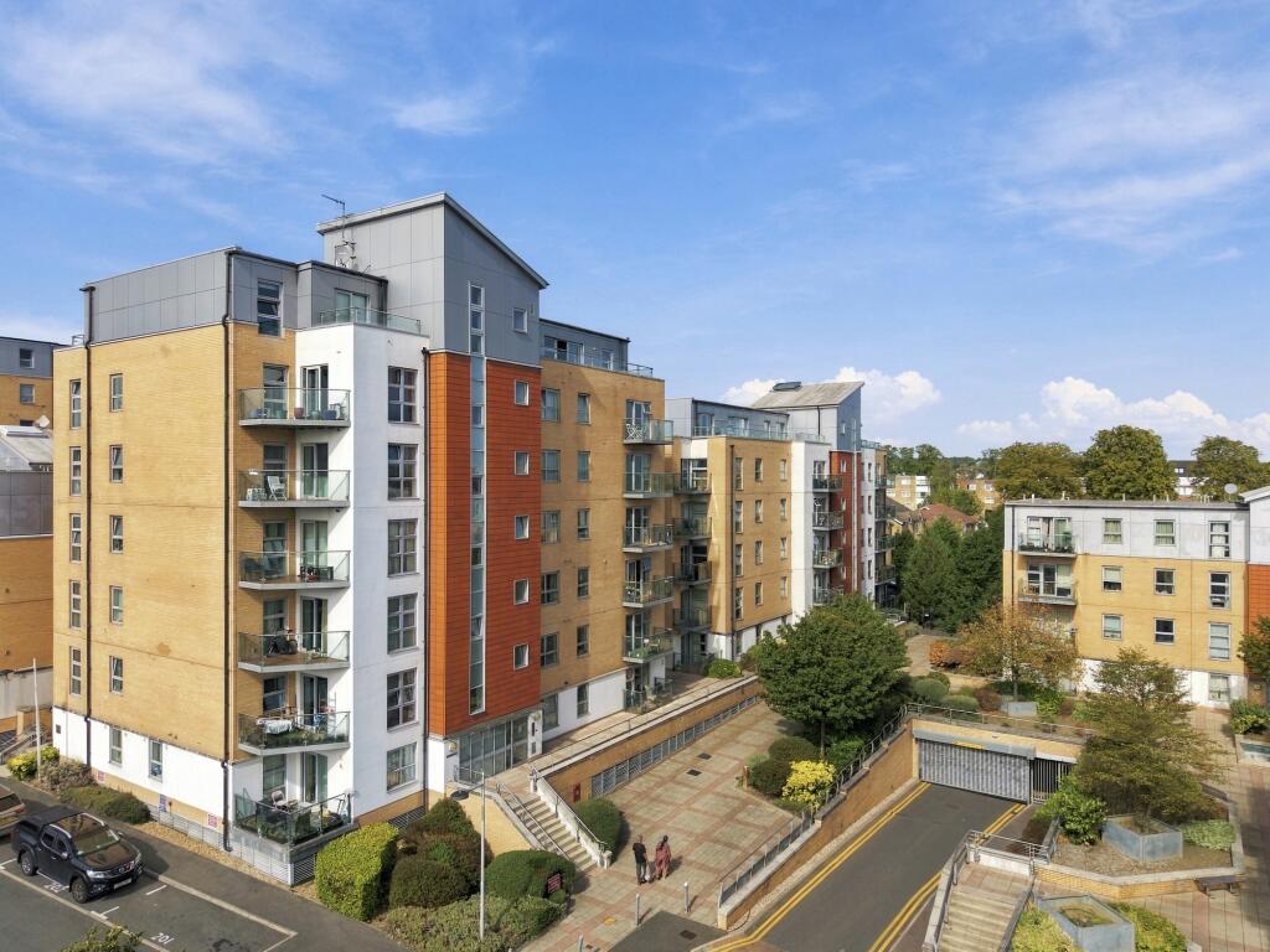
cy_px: 476
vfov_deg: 56.8
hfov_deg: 71.6
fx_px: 881
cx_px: 635
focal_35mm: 24
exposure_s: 1/5000
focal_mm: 8.7
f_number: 1.8
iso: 140
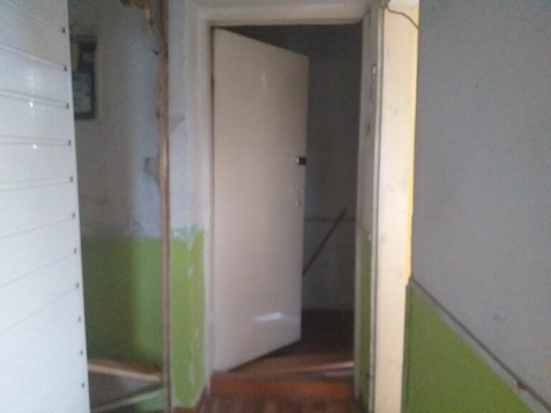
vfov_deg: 51.4
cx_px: 276
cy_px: 206
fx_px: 430
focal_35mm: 27
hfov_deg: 65.3
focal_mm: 3.6
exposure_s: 1/25
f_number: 1.9
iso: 640
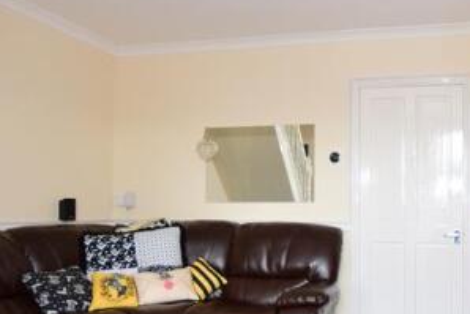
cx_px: 353
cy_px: 196
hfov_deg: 54.5
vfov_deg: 39.7
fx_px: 431
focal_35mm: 33
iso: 400
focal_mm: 10
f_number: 5.6
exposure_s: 1/13
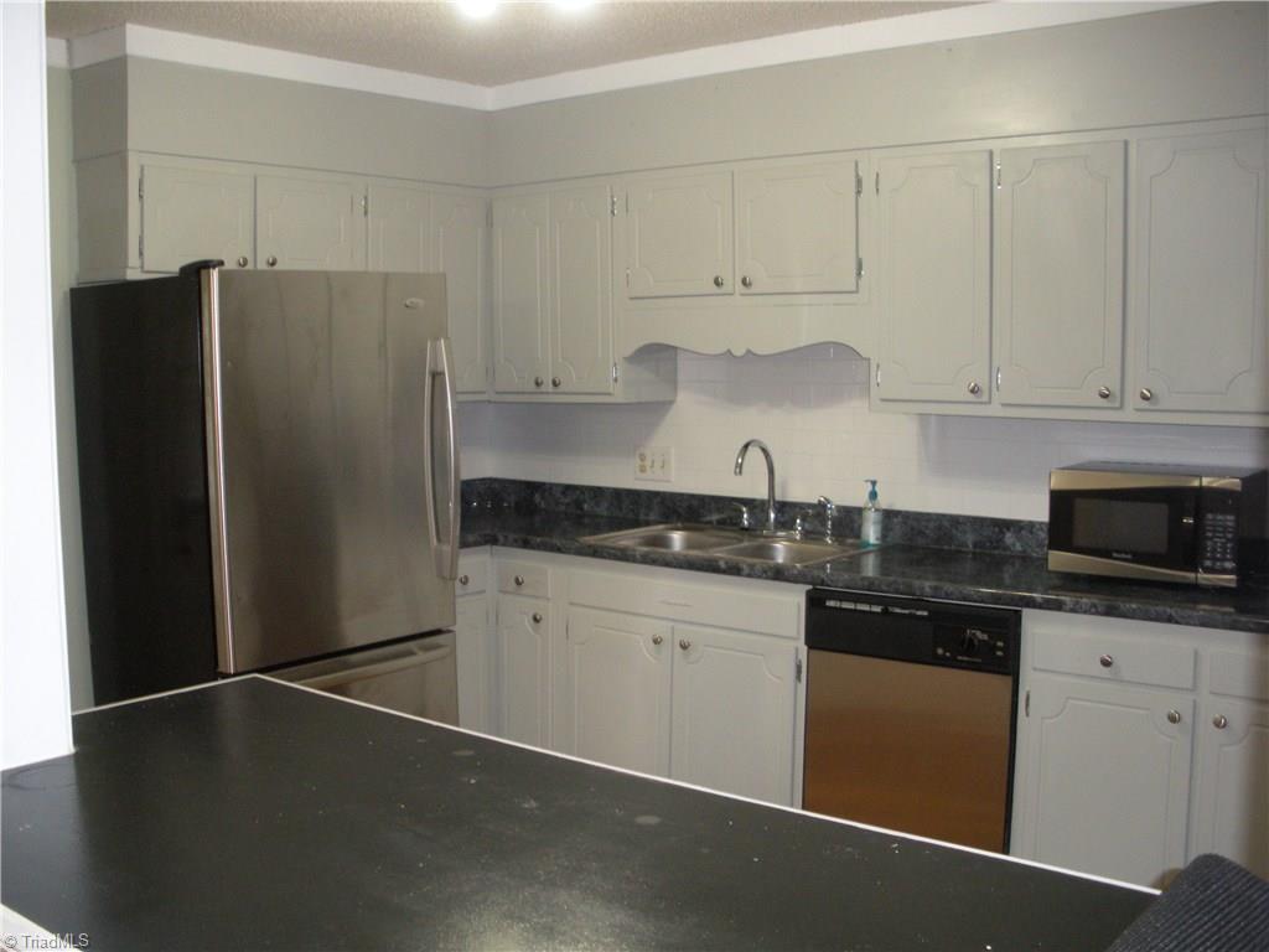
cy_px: 476
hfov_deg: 51.4
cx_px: 634
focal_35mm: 36
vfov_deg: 39.7
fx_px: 1320
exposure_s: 1/30
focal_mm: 6.3
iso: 254
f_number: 3.5
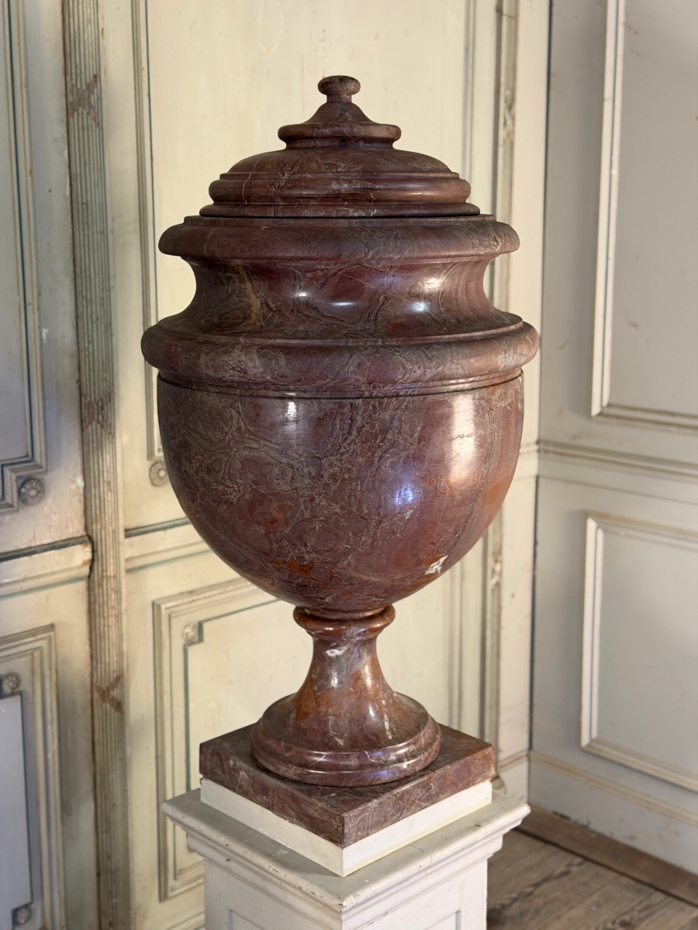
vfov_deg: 39.7
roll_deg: -0.2
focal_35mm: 48
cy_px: 465
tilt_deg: -12.4
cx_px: 349
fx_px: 1291
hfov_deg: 30.3
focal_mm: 6.76
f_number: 1.78
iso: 200
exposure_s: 1/50
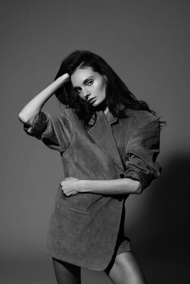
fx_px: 554
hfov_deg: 19.5
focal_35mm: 70
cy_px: 142
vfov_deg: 28.8
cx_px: 95
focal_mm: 70
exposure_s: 1/125
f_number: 16
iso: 100
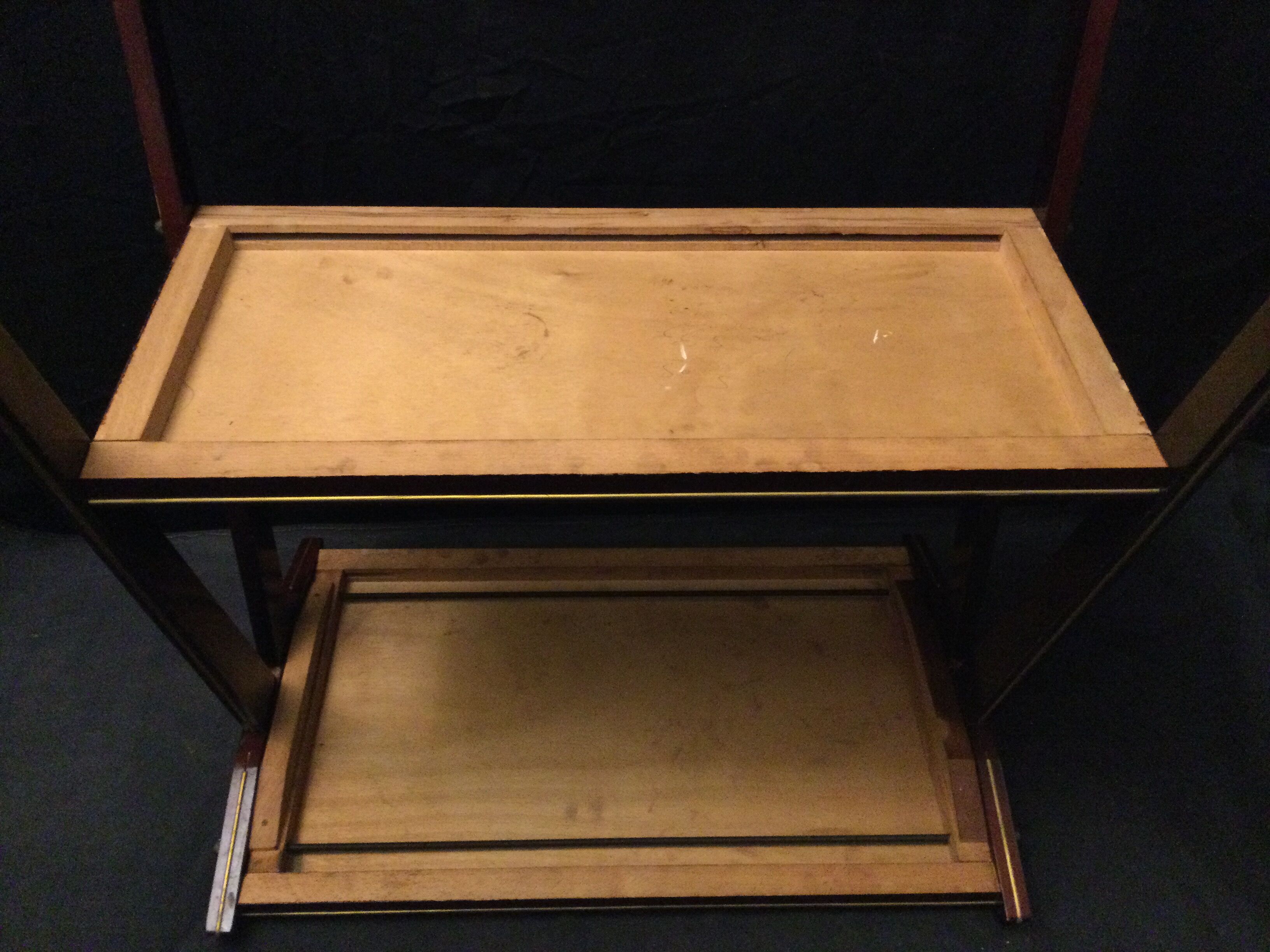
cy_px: 476
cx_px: 635
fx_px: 1137
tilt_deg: -45.2
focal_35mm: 31
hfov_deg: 58.4
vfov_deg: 45.4
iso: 250
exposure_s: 1/17
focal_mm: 3.3
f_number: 2.4
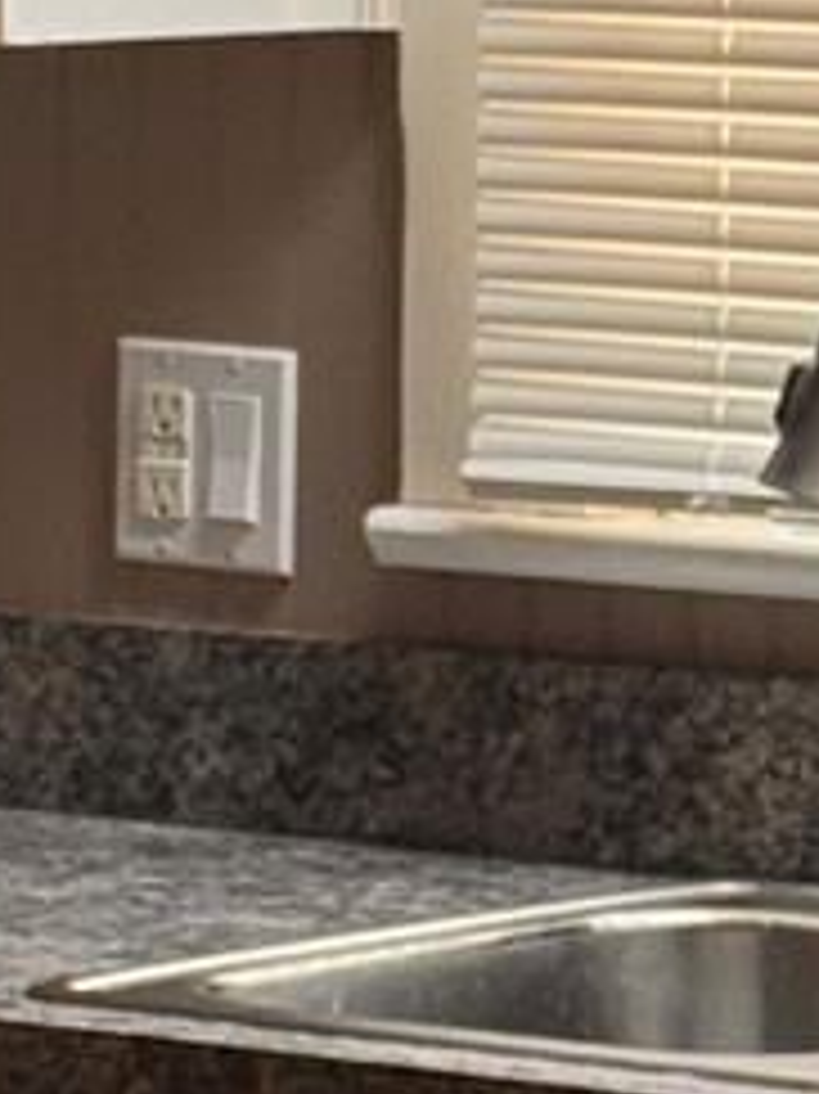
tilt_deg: -8.7
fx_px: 9567
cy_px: 1315
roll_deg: -2.3
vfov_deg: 6.5
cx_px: 513
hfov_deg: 4.9
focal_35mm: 303
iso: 125
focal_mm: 6.76
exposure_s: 1/60
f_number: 1.78
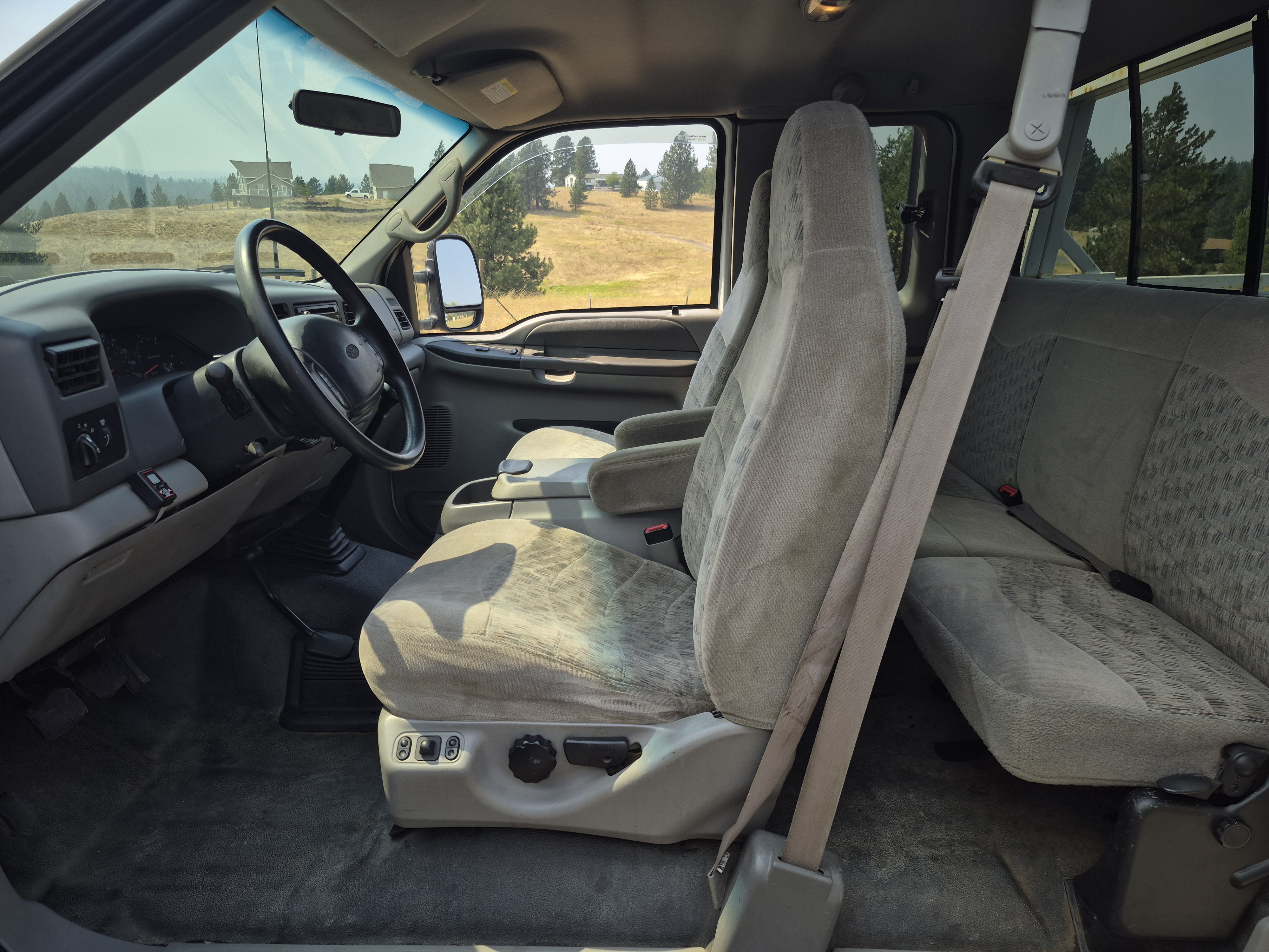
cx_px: 634
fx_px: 843
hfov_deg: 73.9
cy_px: 476
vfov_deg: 58.9
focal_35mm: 23
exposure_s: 1/528
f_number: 1.8
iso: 25
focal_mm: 5.4
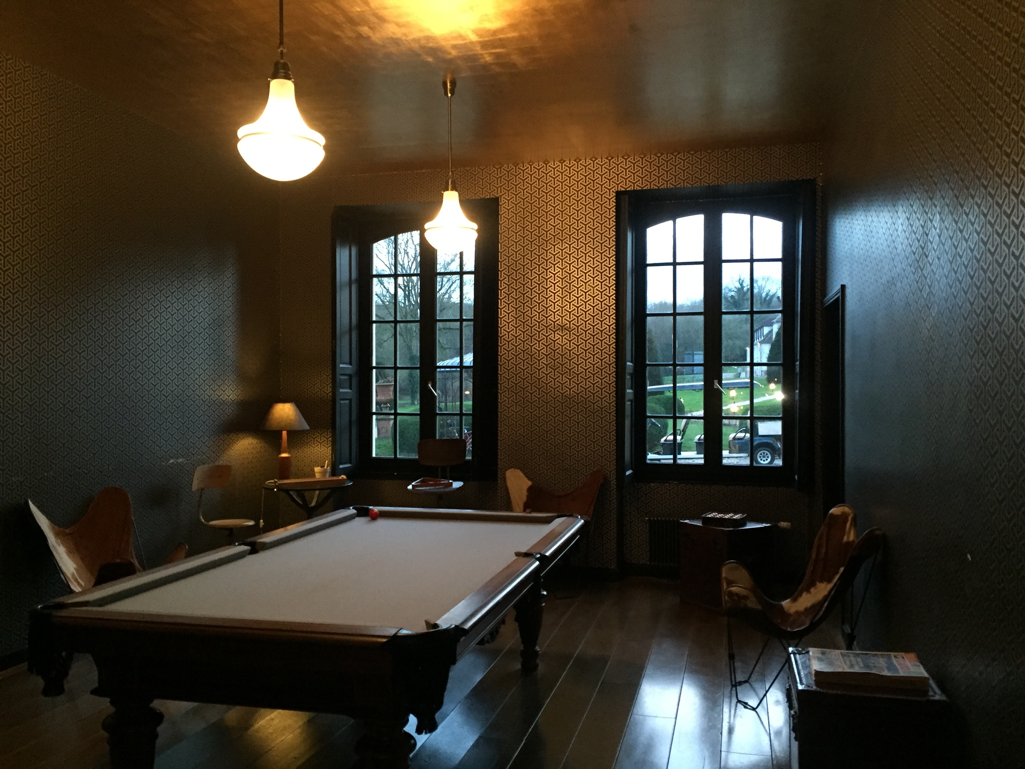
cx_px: 512
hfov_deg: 61.7
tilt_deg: +0.9
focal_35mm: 29
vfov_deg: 48.2
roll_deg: -0.1
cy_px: 384
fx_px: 859
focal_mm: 4.15
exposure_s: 1/17
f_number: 2.2
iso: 320
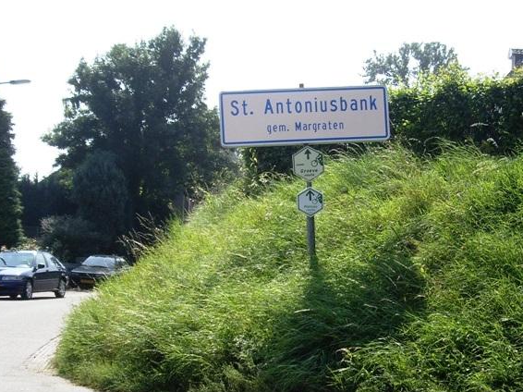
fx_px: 649
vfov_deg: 33.6
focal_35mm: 43
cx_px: 273
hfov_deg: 43.9
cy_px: 205
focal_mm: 7.9
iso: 64
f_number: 2.8
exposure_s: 1/1000
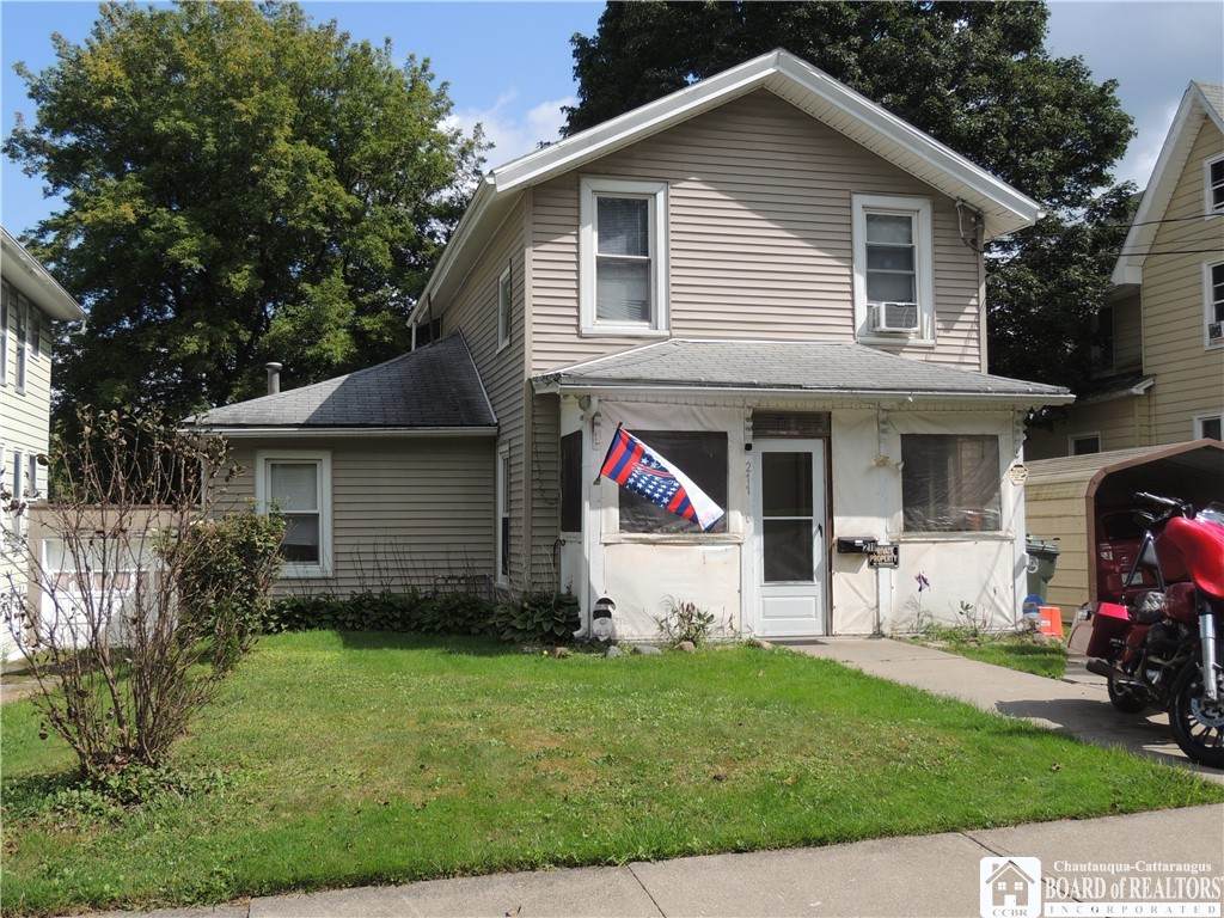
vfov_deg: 40.7
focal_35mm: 35
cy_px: 459
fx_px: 1238
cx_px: 612
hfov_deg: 52.6
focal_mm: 6.2
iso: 100
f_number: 3.3
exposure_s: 1/1000
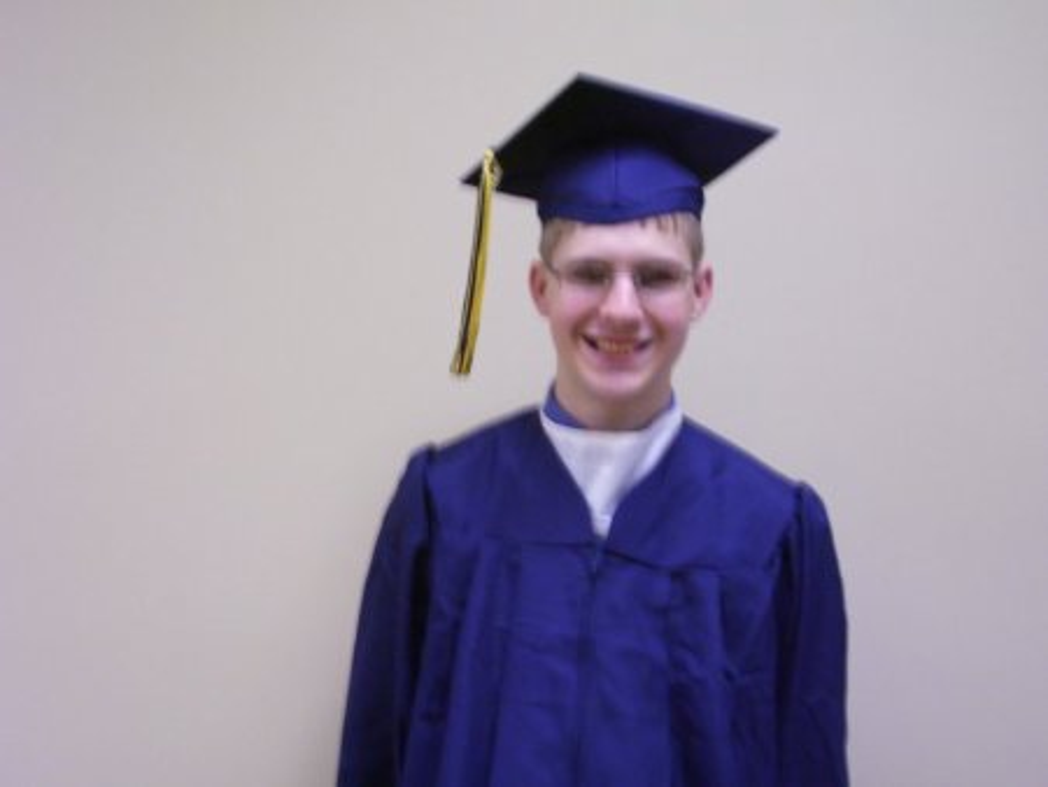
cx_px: 524
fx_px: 1605
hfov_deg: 36.2
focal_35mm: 53
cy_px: 394
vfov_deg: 27.5
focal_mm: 8.6
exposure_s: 1/20
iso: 160
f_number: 3.4
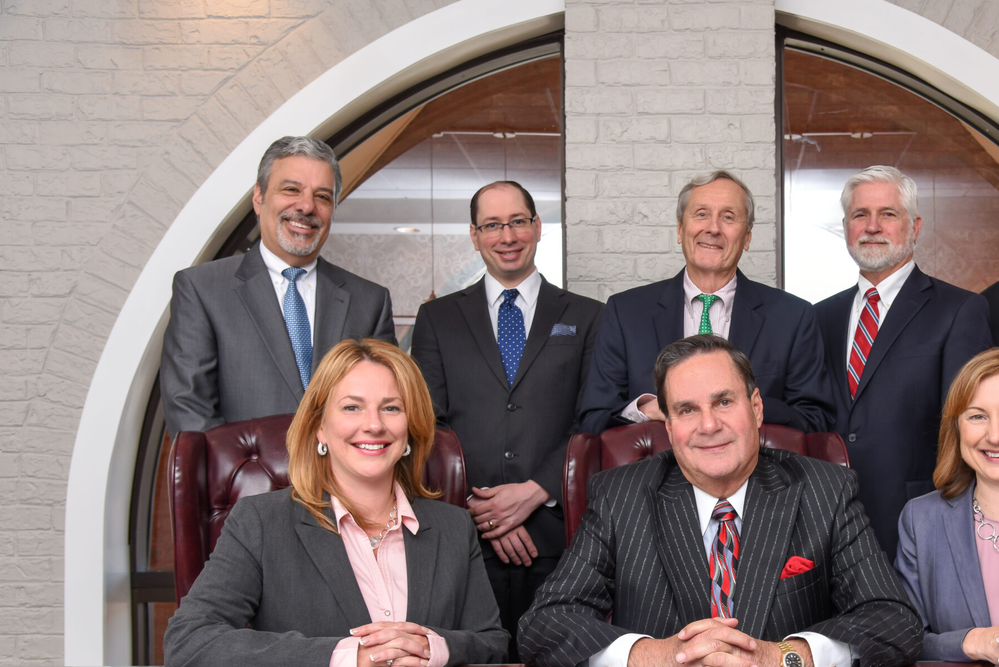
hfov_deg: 44.4
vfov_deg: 30.9
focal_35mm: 43
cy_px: 452
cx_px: 705
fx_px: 1194
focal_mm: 30
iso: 250
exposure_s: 1/80
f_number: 5.6
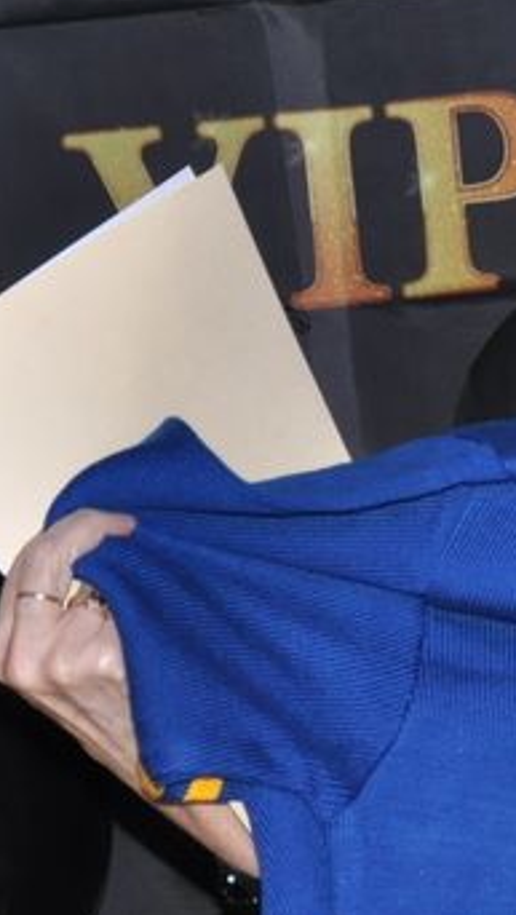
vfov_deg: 7.4
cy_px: 407
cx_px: 869
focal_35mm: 291
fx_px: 7061
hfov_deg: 4.2
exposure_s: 1/60
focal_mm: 62
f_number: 5.3
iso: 800
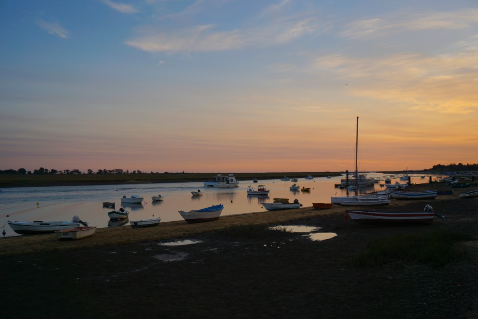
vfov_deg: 36.9
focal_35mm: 36
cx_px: 239
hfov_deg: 53.1
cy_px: 160
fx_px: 478
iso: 160
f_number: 4.5
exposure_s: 1/400
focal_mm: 24
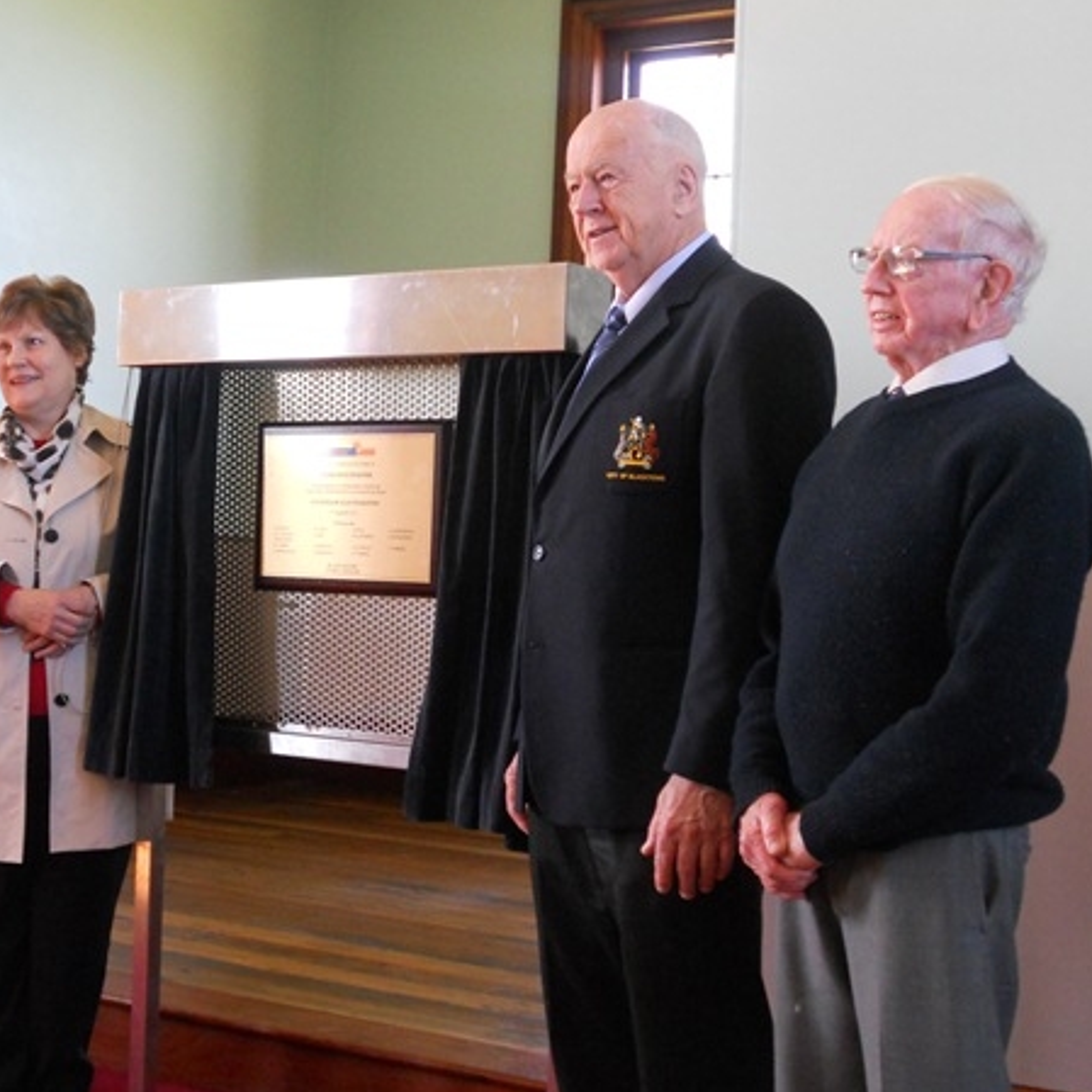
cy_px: 518
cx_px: 406
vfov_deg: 29.5
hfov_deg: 29.4
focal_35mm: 58
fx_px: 2070
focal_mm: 8.2
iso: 320
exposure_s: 1/30
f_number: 4.3
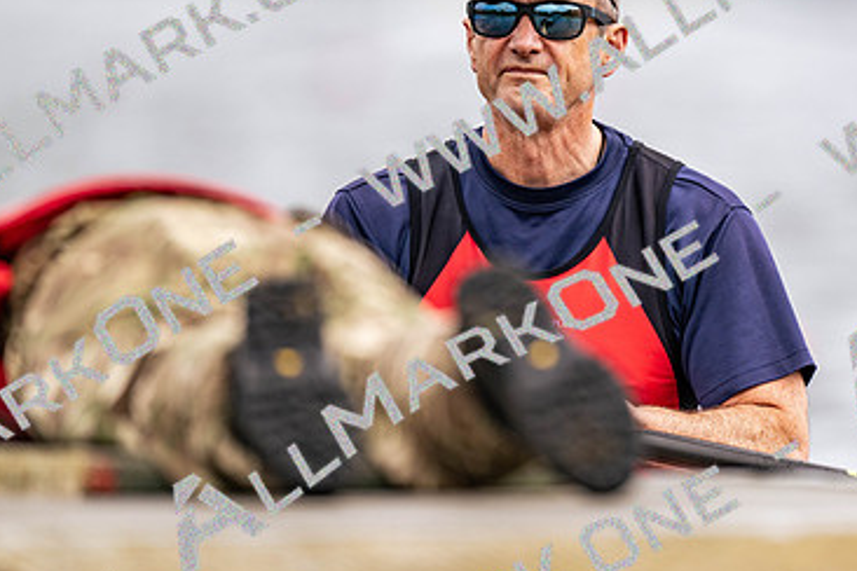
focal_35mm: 951
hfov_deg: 2.2
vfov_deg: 1.4
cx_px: 649
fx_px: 22637
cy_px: 214
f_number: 4
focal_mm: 600
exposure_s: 1/2500
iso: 280
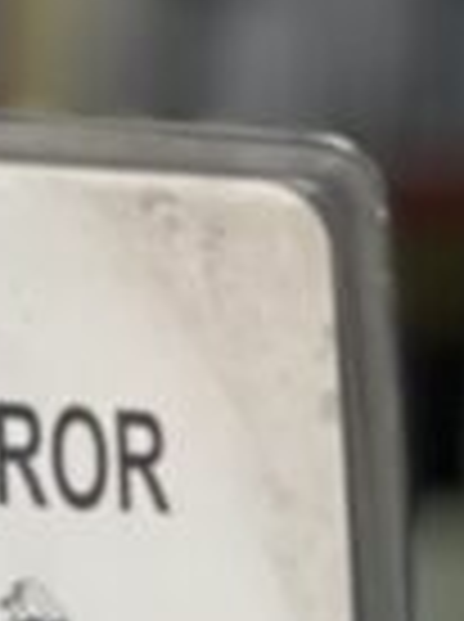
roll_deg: +0.4
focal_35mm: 302
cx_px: -802
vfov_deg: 6.1
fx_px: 5414
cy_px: 1764
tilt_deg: -12.0
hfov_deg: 4.7
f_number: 2
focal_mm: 6
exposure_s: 1/100
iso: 40
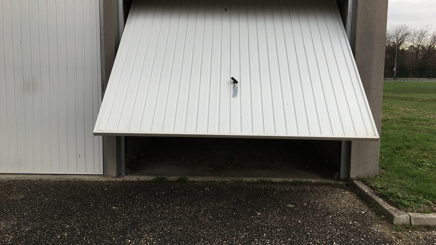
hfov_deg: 61.0
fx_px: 370
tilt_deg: -6.3
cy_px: 94
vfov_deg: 36.5
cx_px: 218
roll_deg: -0.2
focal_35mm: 32
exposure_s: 1/396
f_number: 2.2
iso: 25
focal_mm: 4.15
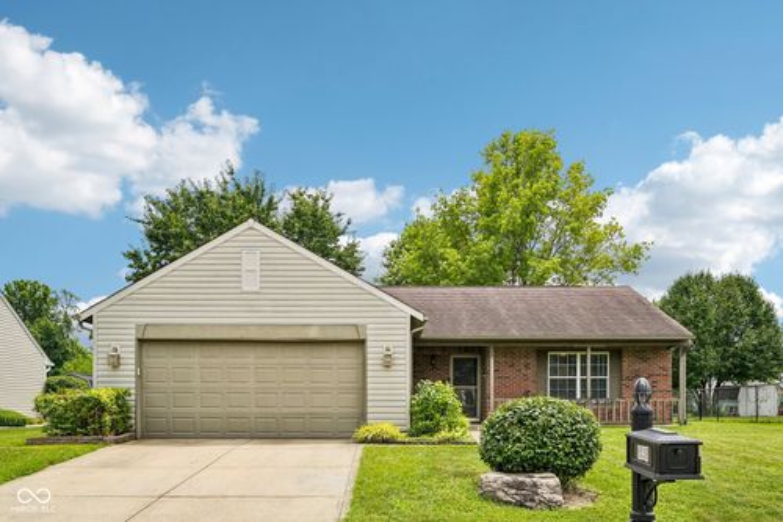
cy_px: 261
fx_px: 652
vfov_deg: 43.6
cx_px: 392
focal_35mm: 30
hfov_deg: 61.9
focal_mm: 30
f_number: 8
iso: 100
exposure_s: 1/400
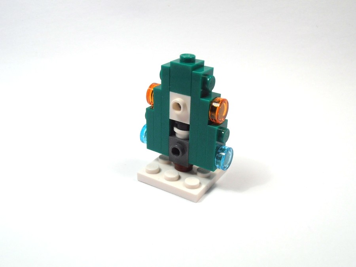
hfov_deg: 50.1
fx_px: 381
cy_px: 134
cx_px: 178
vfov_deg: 38.7
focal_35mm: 37
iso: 80
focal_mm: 6.61
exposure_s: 1/100
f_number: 3.9
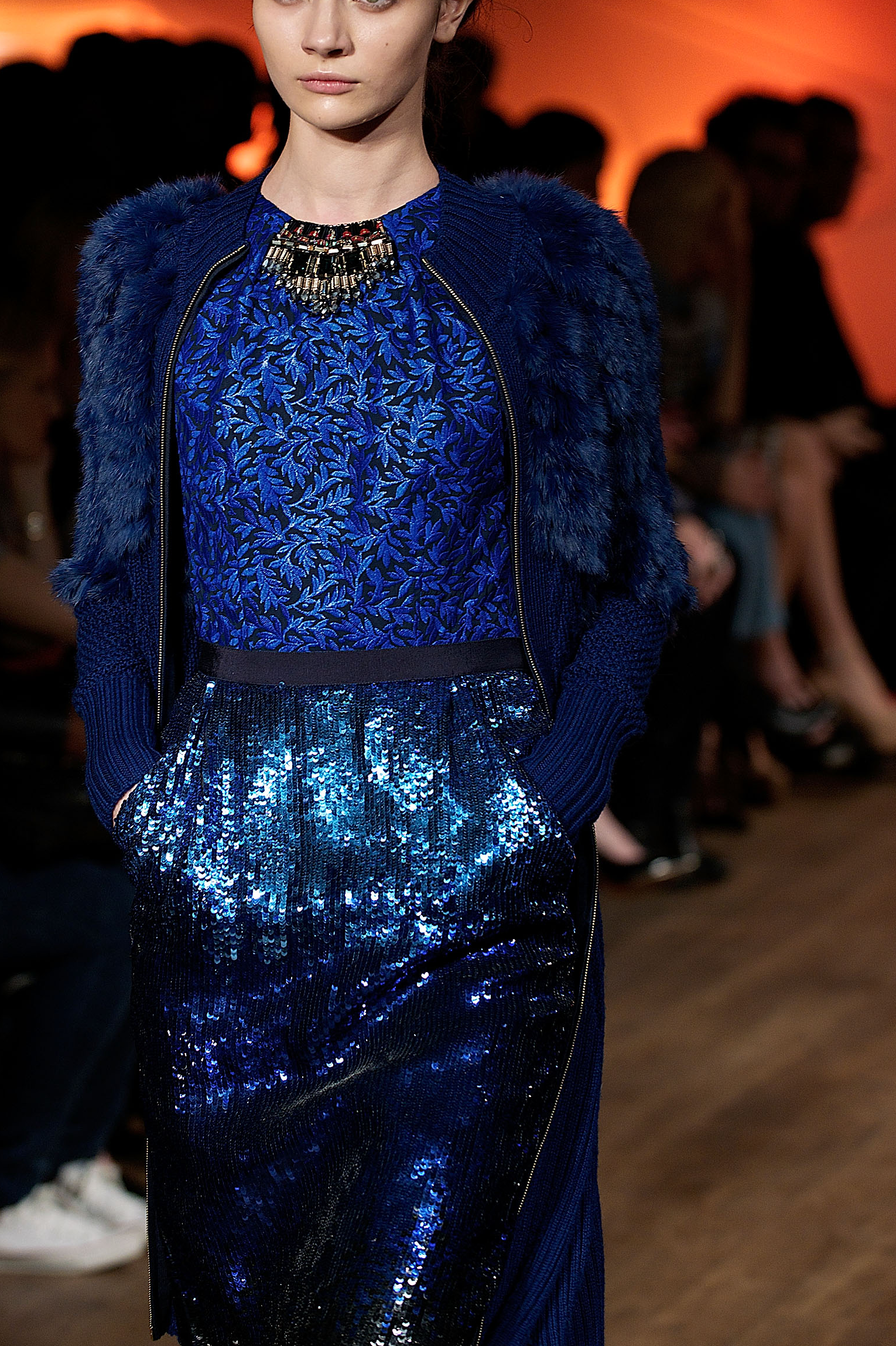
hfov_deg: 10.7
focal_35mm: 128
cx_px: 391
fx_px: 4781
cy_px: 594
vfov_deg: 16.0
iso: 800
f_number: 3.3
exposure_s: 1/350
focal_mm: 98
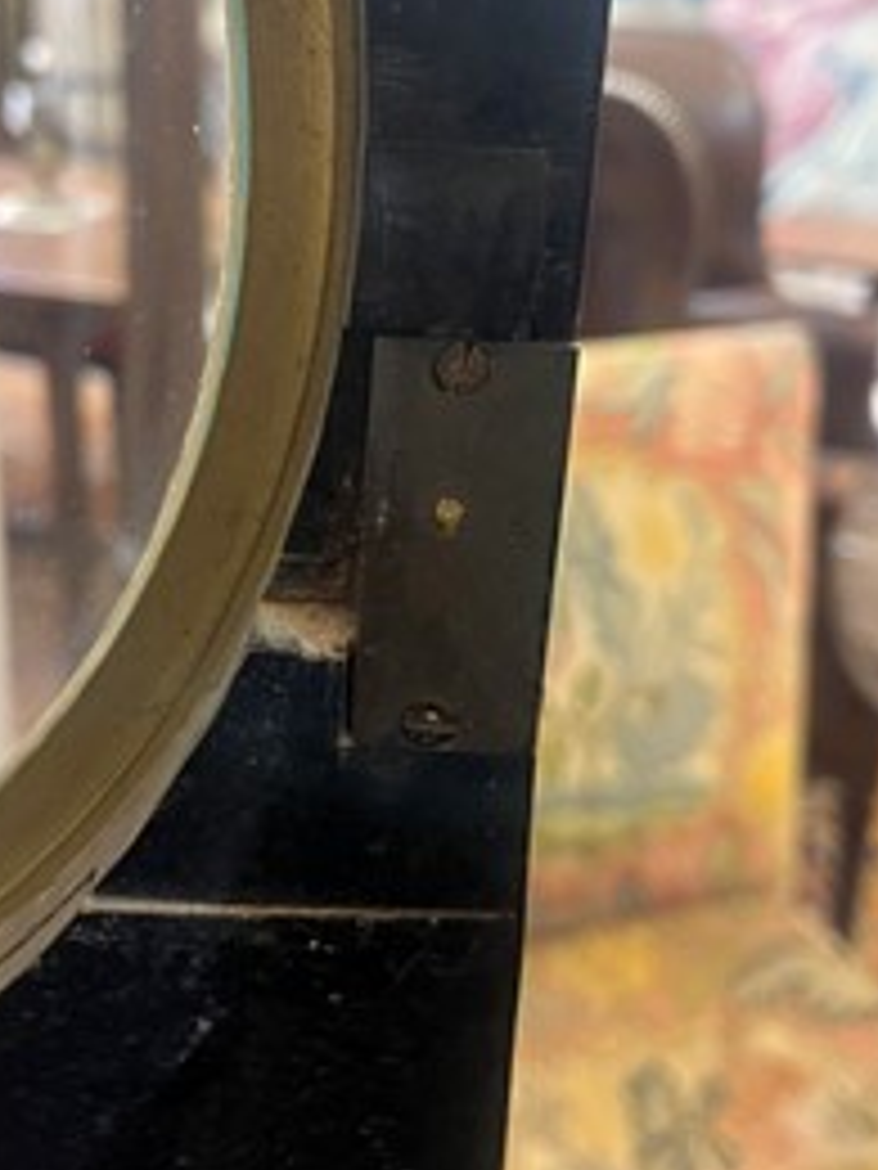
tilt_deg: -21.1
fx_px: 1353
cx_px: 356
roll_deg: -2.4
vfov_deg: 46.4
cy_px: 450
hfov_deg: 35.8
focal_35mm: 40
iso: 500
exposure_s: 1/33
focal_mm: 5.1
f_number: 1.6
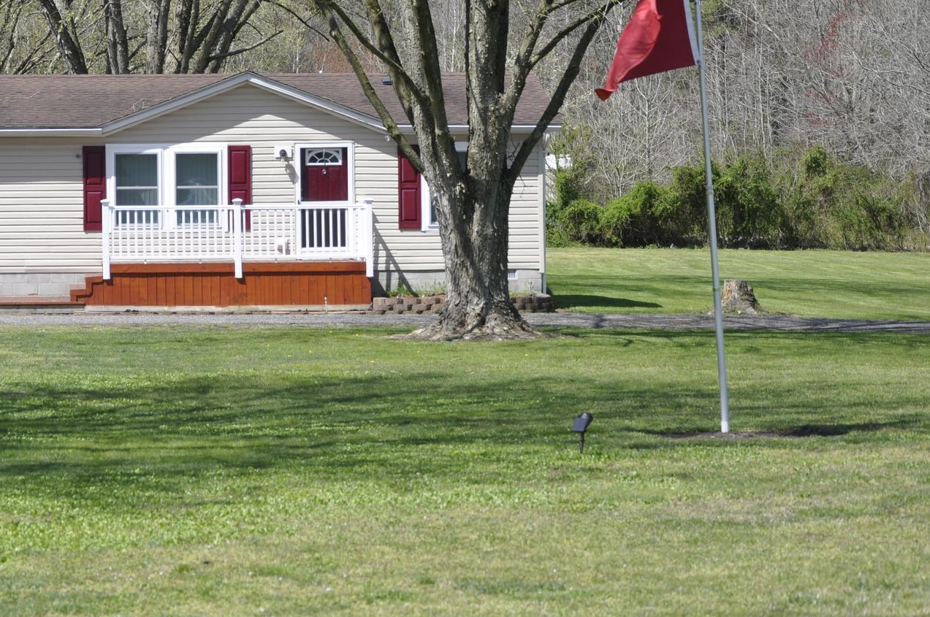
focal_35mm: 140
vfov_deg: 9.8
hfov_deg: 14.6
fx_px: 3612
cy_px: 197
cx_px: 258
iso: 200
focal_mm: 58
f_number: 6.3
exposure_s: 1/640
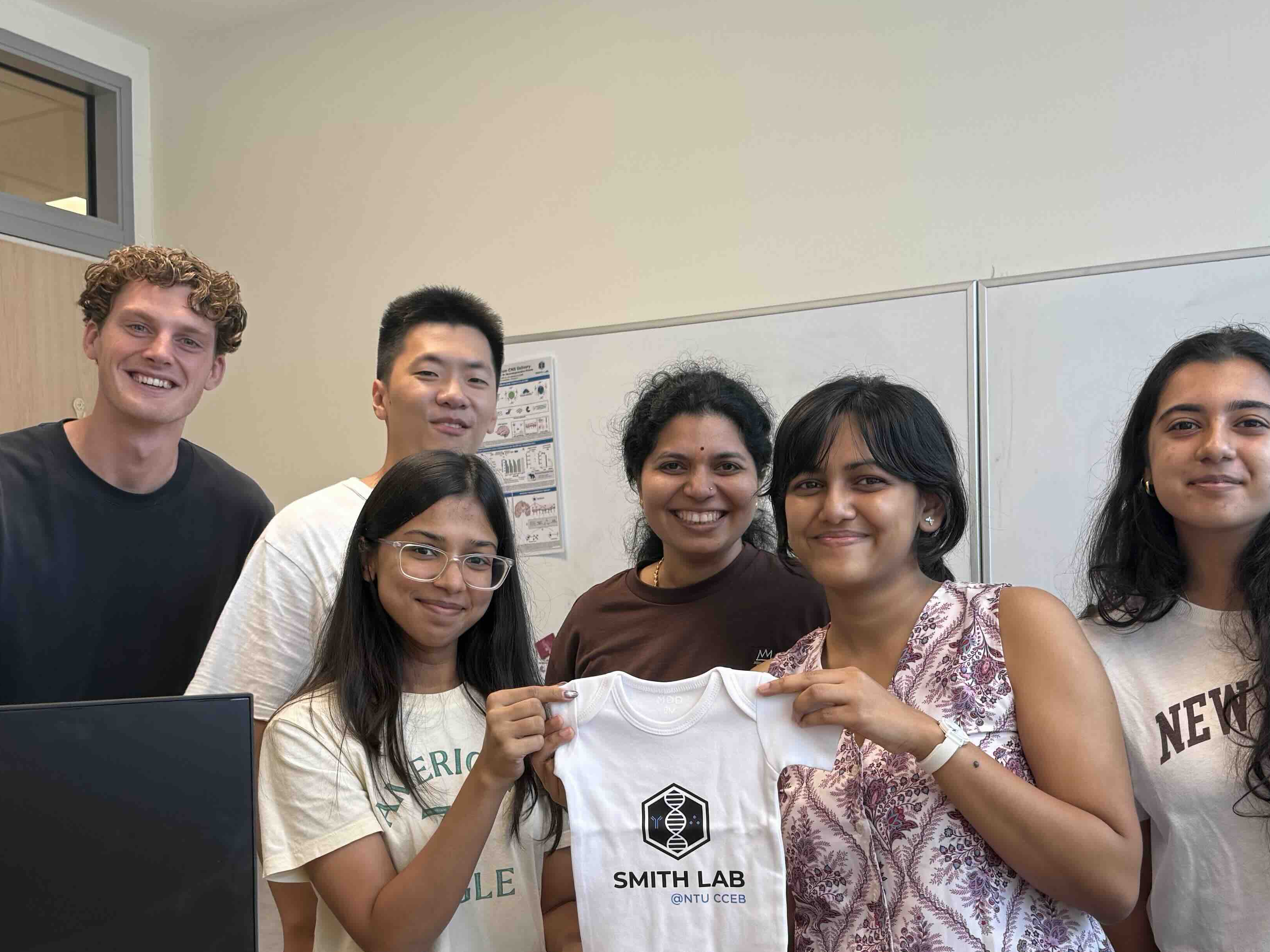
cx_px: 599
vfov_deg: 34.2
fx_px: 1541
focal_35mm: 42
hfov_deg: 44.8
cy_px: 570
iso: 100
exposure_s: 1/121
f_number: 1.78
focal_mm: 6.76
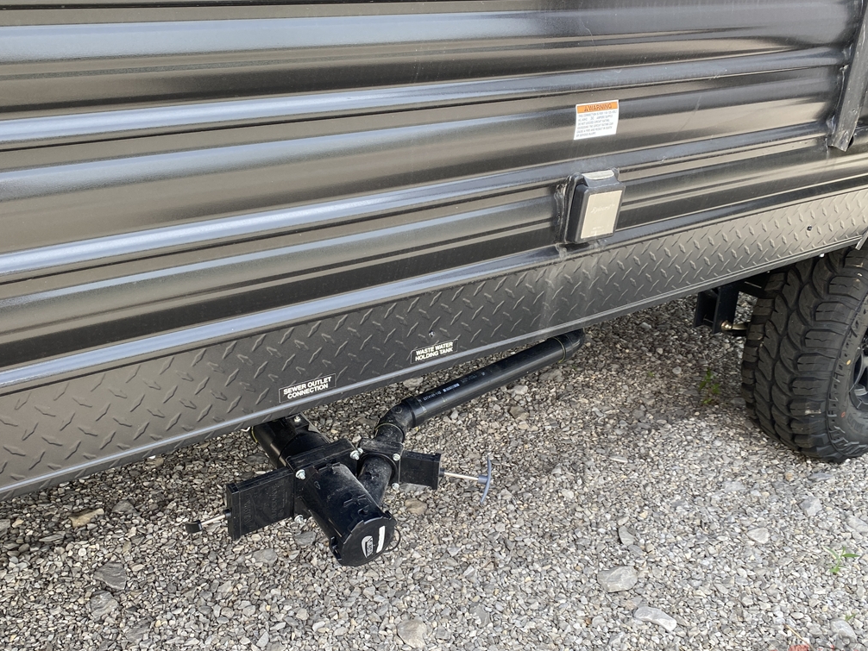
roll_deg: -1.7
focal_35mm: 31
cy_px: 357
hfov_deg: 58.3
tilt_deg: -27.8
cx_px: 396
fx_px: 778
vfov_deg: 45.4
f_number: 1.8
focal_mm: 4.25
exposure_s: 1/288
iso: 32
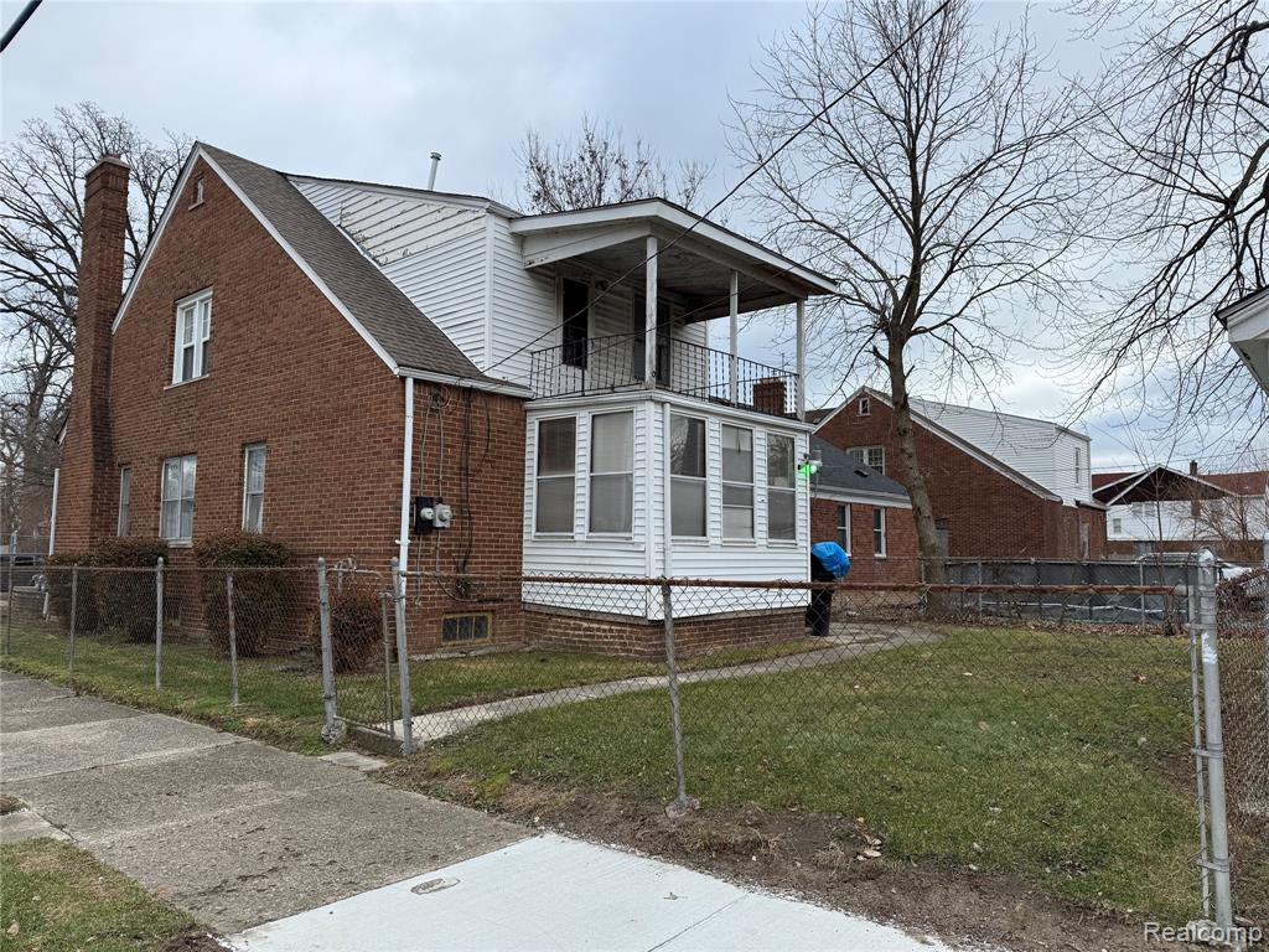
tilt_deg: +5.8
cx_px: 634
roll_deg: +0.1
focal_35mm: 24
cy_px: 476
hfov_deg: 71.6
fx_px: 880
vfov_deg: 56.8
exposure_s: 1/1812
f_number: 1.78
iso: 80
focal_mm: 6.76
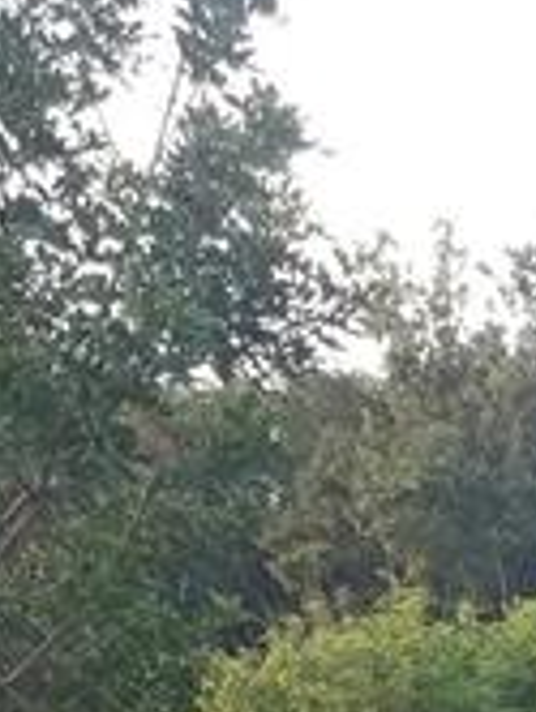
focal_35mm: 120
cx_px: 875
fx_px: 2471
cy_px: 1510
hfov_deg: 11.7
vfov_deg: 13.5
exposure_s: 1/120
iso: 80
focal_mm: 4.25
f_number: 1.7
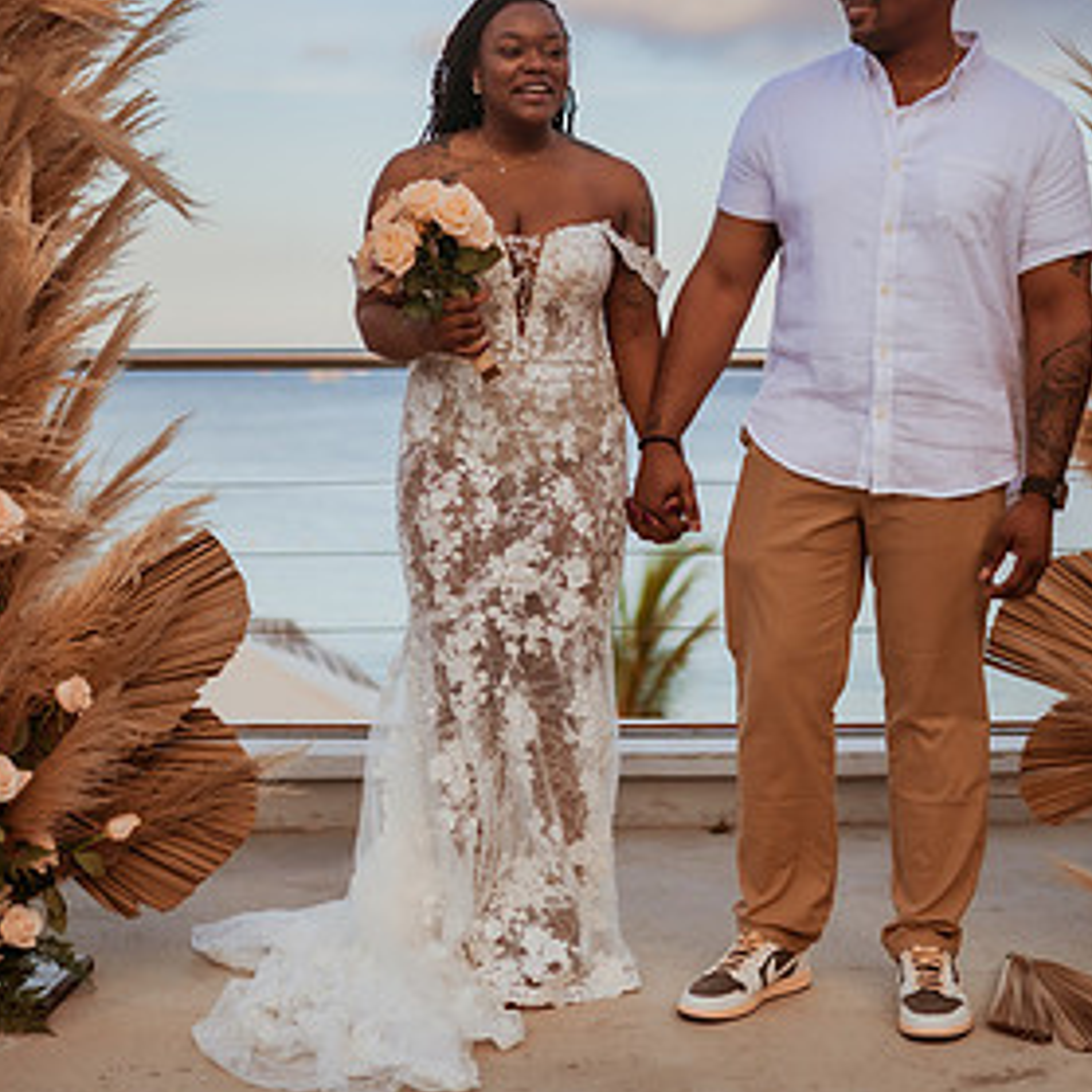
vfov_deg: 26.4
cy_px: 371
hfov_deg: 26.5
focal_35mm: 65
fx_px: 2320
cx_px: 604
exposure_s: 1/8000
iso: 250
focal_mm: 35
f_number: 1.6
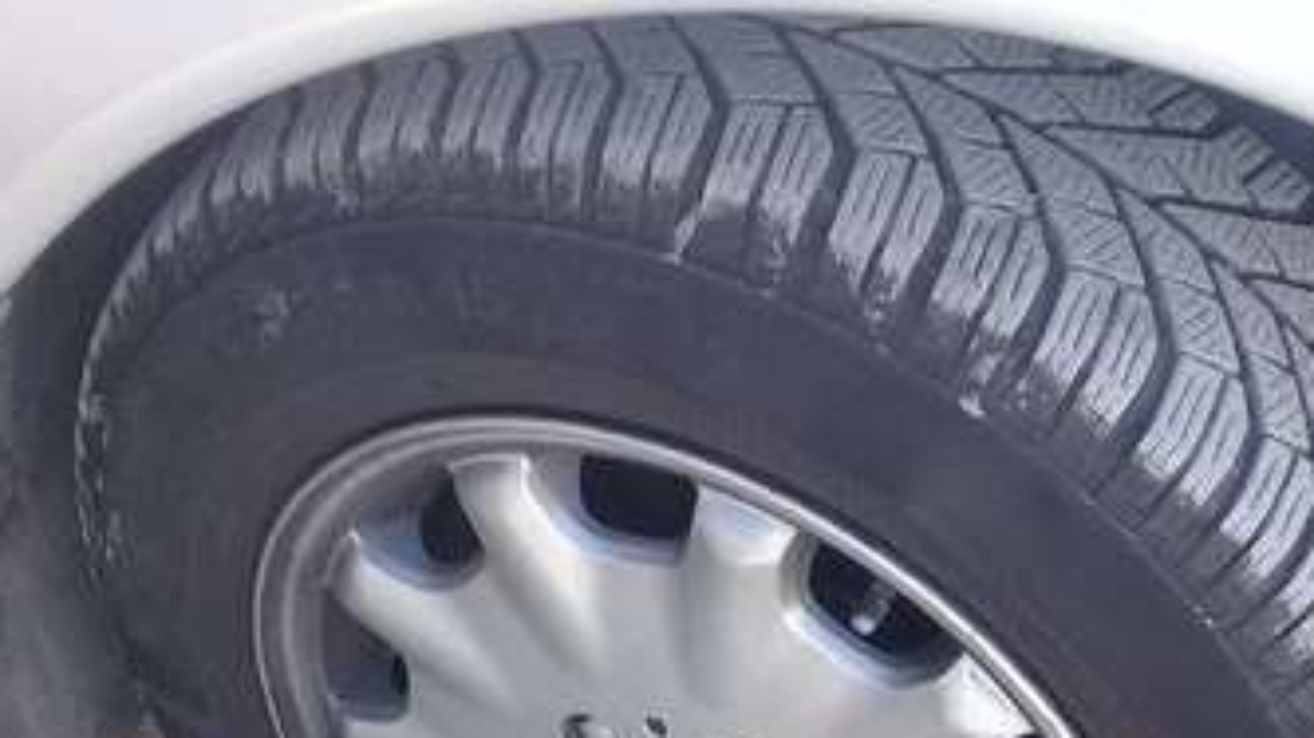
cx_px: 777
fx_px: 2333
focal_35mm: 67
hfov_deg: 31.4
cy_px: 819
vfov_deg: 17.3
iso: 50
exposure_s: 1/198
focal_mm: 3.3
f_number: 2.2
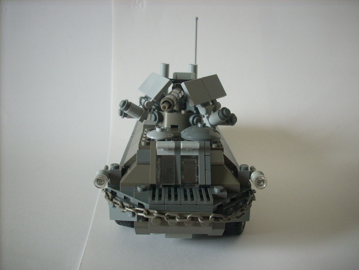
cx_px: 180
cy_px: 135
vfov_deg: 38.7
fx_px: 384
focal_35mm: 37
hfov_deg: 50.1
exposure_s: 1/16.4
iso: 200
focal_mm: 6.2
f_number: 2.8
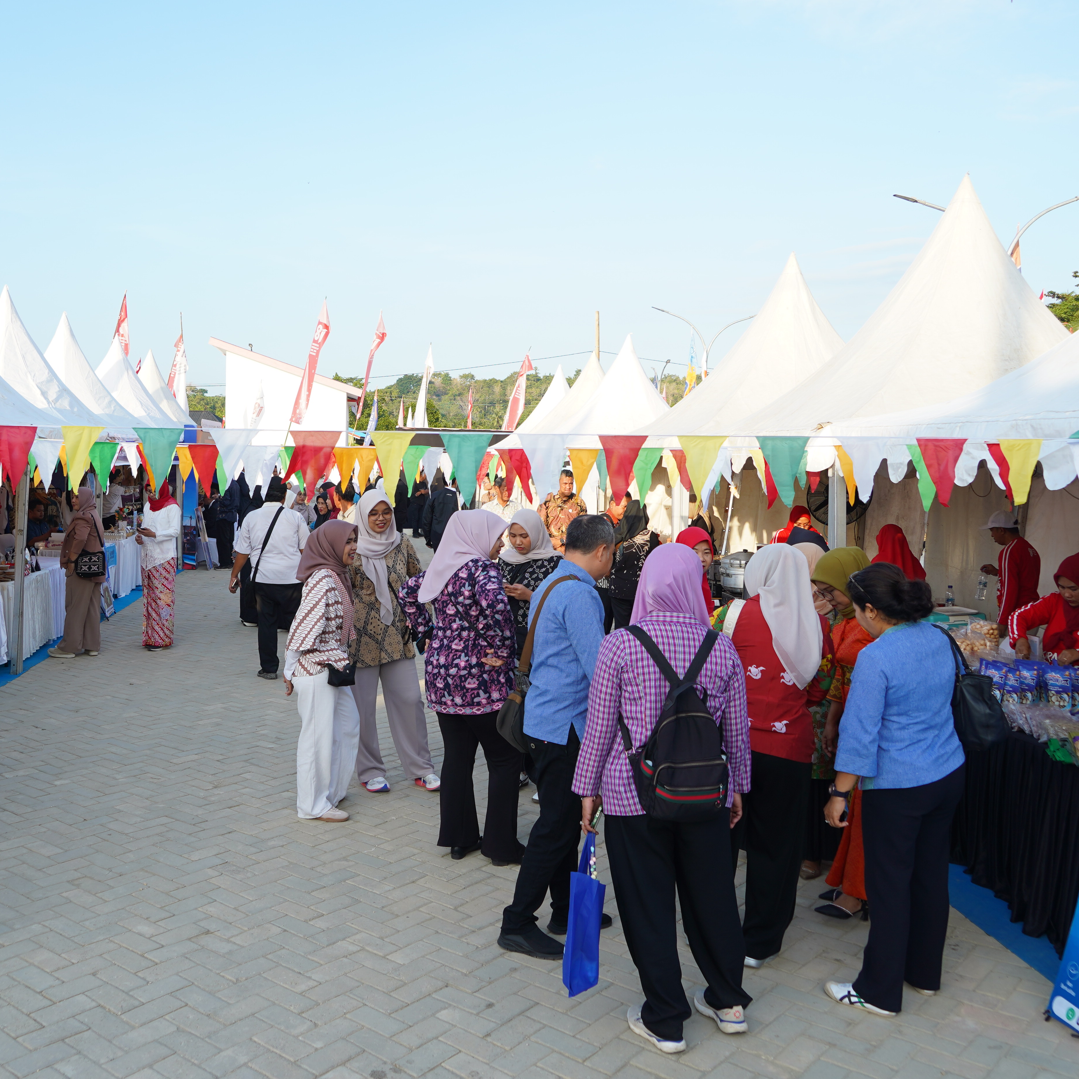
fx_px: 1164
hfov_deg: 49.2
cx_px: 400
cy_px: 526
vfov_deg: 49.7
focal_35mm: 33
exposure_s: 1/200
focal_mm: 24
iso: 160
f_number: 5.6
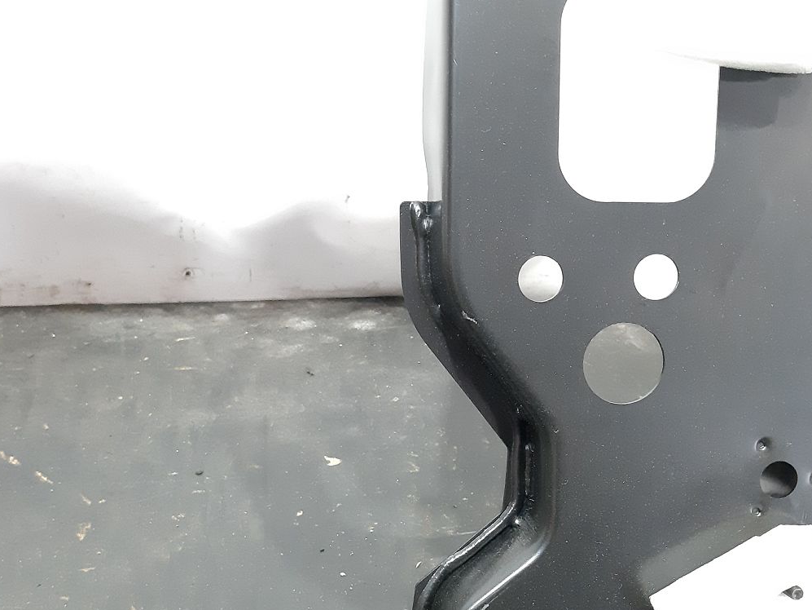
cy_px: 449
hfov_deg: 41.1
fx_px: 1079
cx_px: 343
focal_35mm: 46
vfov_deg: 31.0
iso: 500
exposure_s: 1/25
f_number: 1.7
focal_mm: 3.93
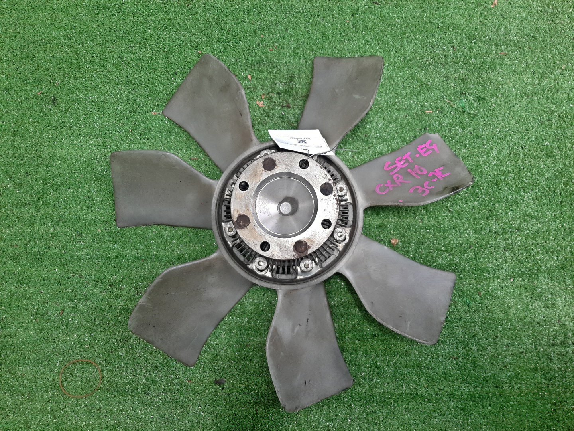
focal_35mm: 26
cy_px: 216
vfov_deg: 53.1
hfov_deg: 67.3
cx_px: 287
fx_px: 431
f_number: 1.7
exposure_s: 1/50
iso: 154
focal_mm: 3.93
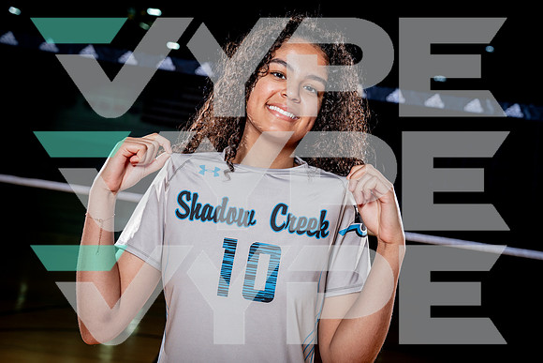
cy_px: 182
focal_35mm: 62
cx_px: 272
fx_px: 931
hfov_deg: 32.5
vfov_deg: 22.0
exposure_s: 1/250
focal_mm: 60
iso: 250
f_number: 5.6
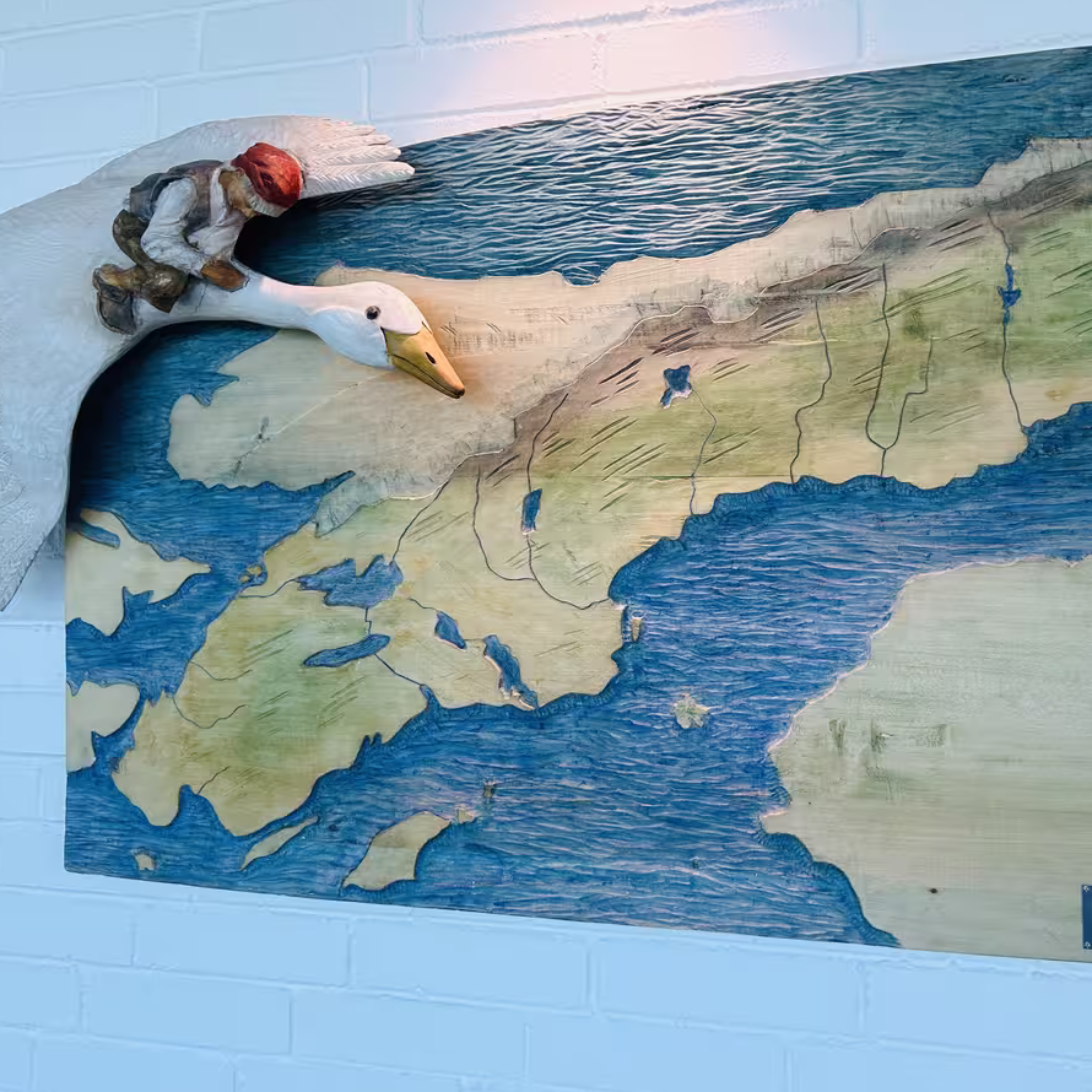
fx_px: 1106
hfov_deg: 52.4
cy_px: 544
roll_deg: -0.2
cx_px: 621
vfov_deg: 52.5
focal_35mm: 31
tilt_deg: +0.6
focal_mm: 5.7
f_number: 1.5
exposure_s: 1/140
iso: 32
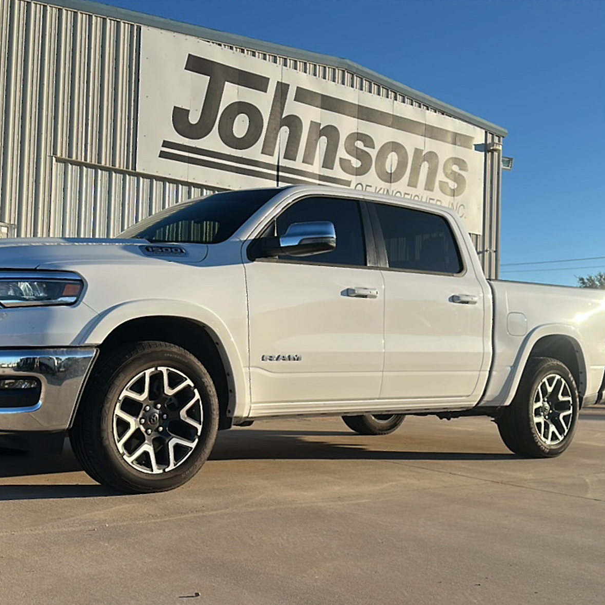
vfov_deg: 47.2
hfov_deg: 47.1
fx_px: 692
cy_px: 307
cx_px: 254
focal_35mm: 35
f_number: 1.78
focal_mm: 6.86
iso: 80
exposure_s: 1/5051
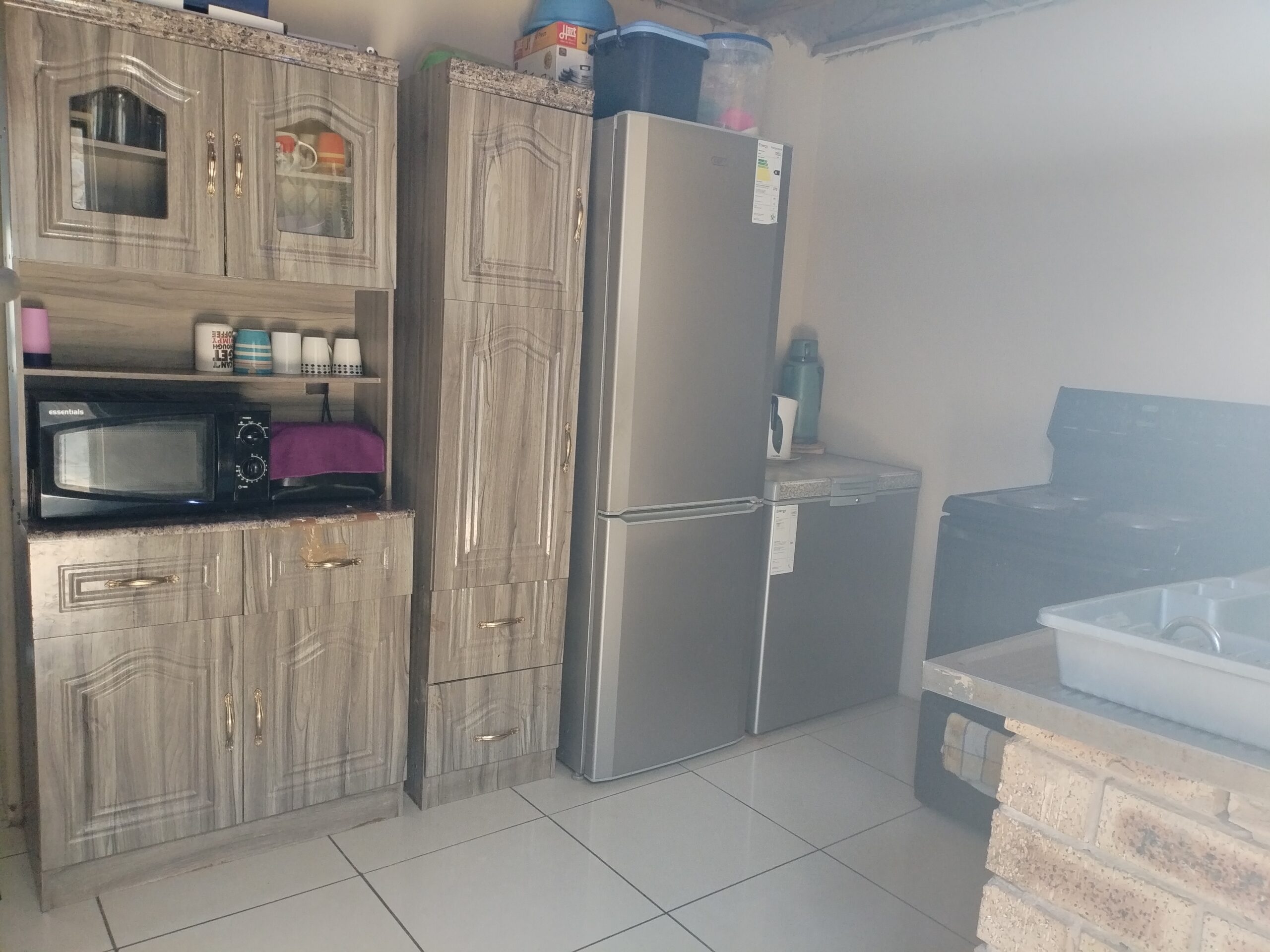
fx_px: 954
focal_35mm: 26
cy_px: 476
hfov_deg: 67.3
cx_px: 635
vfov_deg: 53.1
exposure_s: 1/20
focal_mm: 4.25
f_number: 1.8
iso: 252
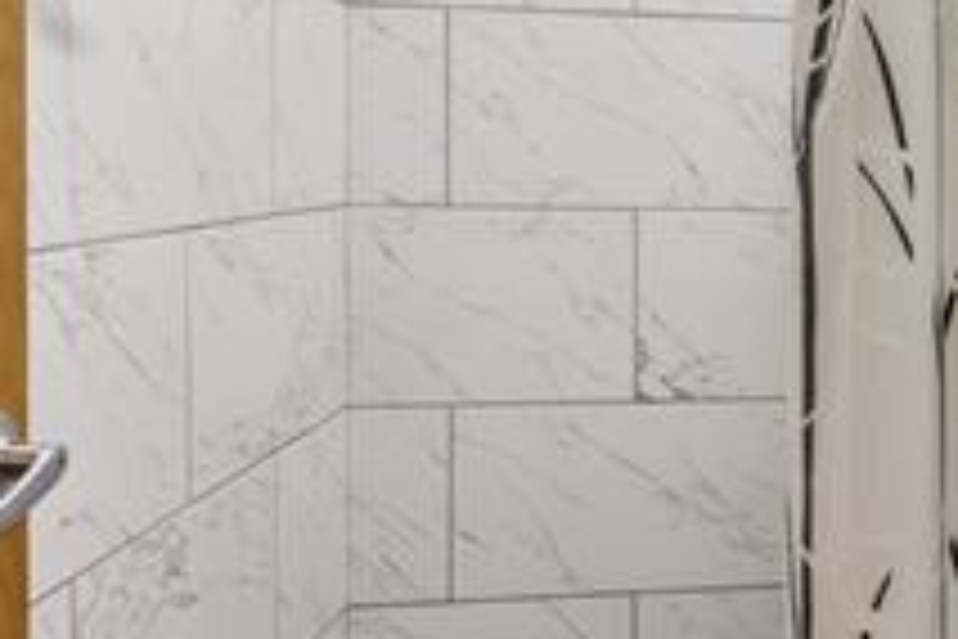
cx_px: 1097
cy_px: 158
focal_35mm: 48
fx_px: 1277
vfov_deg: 27.7
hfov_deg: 34.4
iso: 800
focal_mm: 16
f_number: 11
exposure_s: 1/5
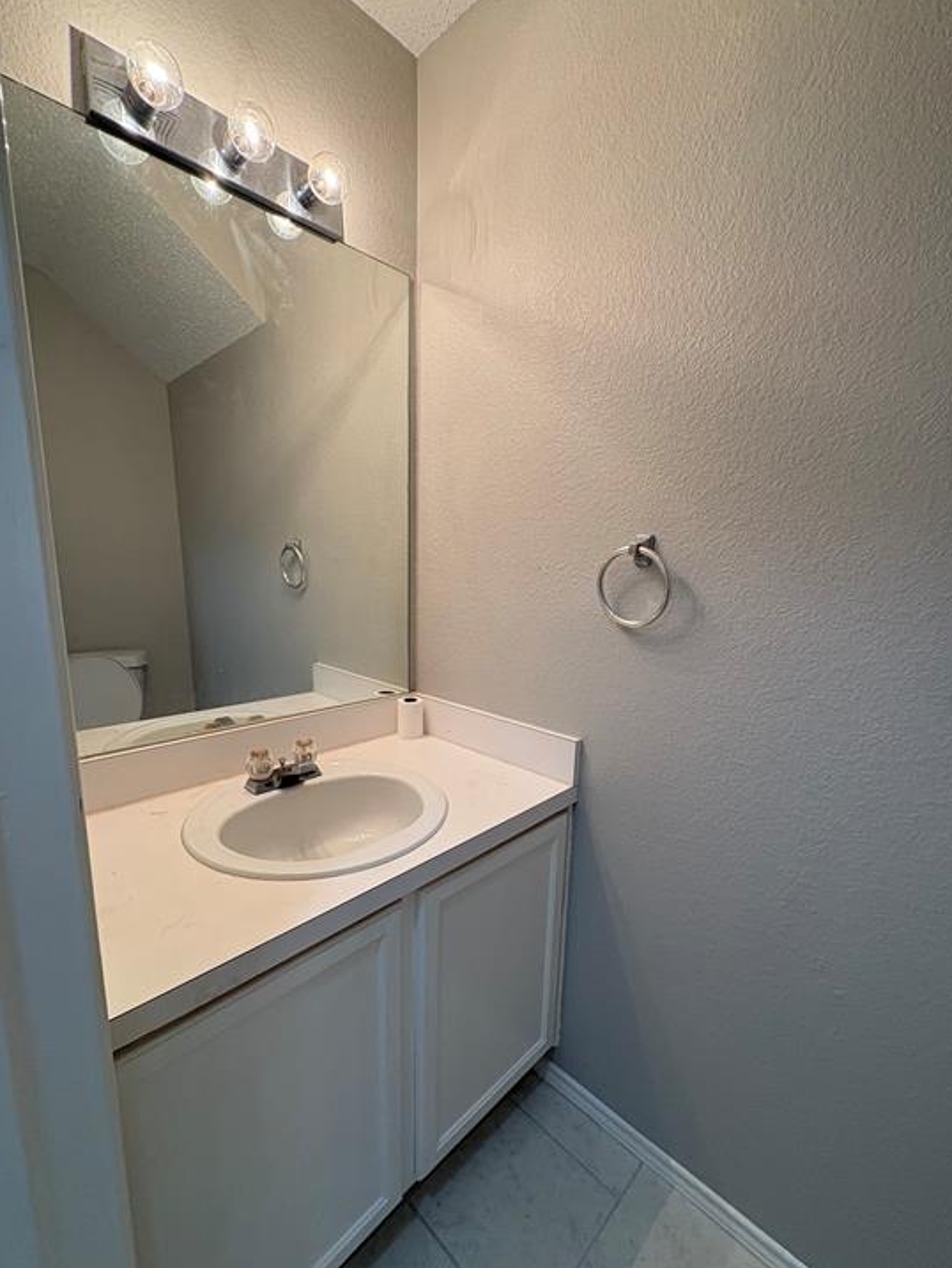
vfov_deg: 98.1
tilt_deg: -10.2
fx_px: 550
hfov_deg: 81.8
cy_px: 660
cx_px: 480
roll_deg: -2.4
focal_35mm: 15
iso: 200
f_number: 2.2
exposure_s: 1/120
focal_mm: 2.22
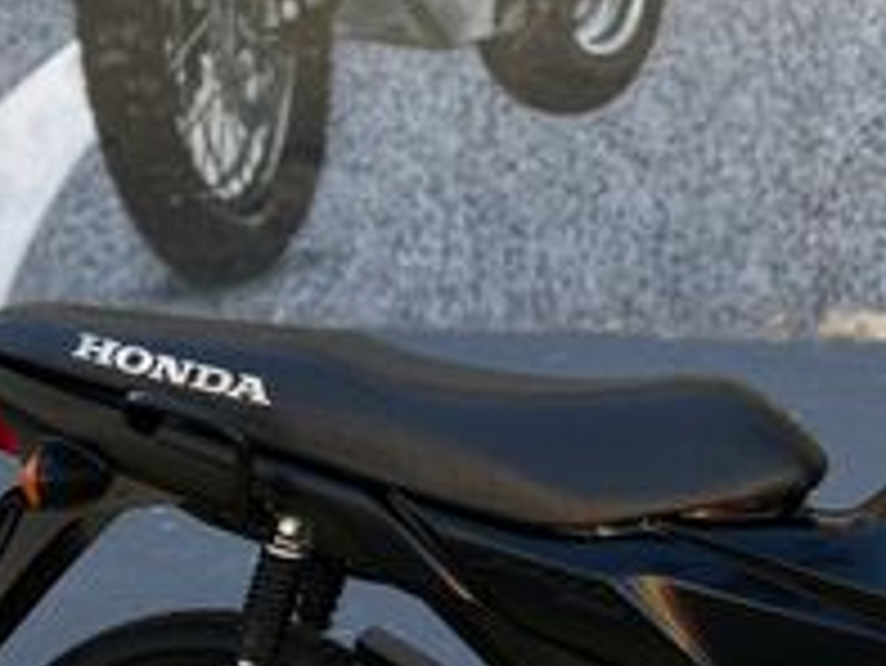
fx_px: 1588
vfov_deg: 23.6
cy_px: 270
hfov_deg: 29.3
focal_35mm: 62
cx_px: 868
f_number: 1.5
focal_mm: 5.7
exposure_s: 1/533
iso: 50
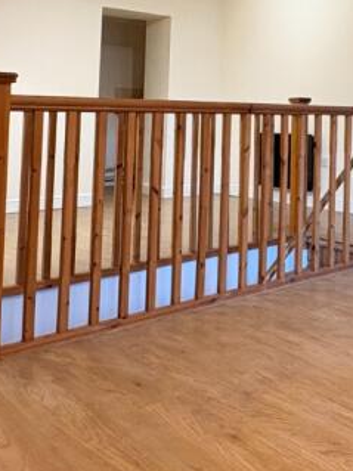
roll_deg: +0.5
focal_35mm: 45
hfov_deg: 28.6
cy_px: 83
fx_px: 612
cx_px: 406
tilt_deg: +3.7
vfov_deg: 40.1
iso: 200
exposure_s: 1/50
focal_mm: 2.22
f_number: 2.2
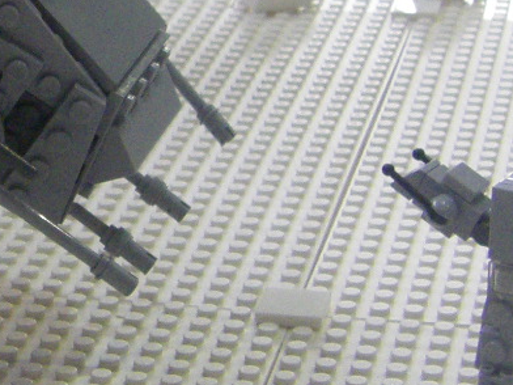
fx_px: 2297
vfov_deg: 9.6
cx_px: 1
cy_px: 79
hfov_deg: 12.6
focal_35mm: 155
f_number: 3.5
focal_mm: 6.3
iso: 400
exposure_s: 1/50
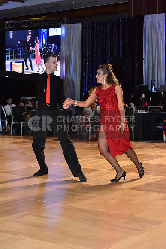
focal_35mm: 70
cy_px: 124
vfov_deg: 28.8
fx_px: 484
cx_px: 83
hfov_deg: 19.5
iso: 2000
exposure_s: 1/250
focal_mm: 70
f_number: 5
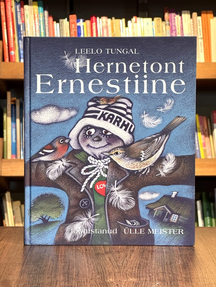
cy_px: 144
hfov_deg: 19.1
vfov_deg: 25.3
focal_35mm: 77
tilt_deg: -1.8
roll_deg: -0.3
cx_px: 108
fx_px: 640
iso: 250
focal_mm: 9
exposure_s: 1/78
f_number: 2.8
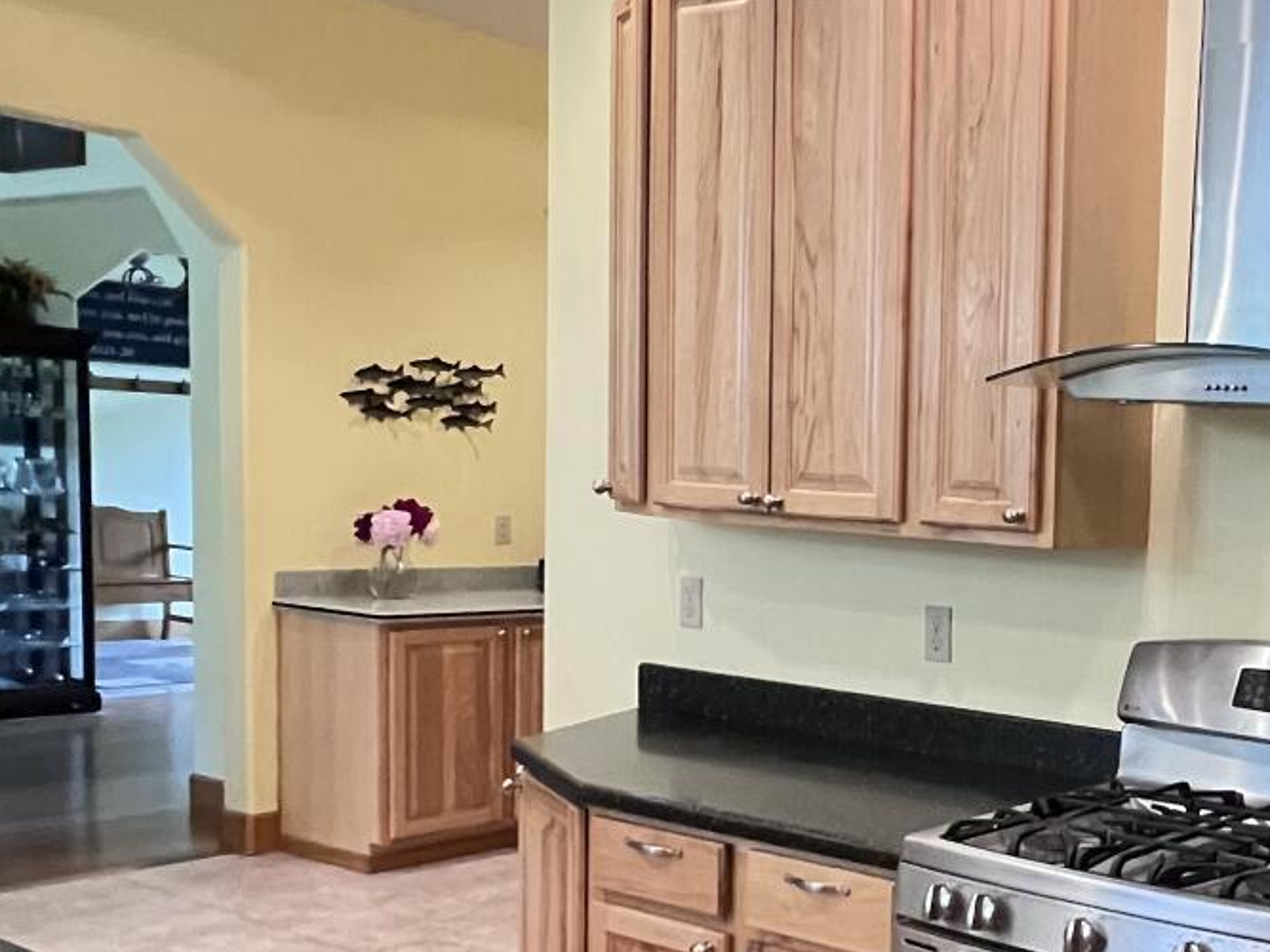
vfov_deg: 36.5
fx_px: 1431
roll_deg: -3.8
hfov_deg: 41.0
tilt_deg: -5.1
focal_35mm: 39
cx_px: 1304
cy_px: 617
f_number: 1.8
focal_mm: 1.57
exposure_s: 1/60
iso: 640
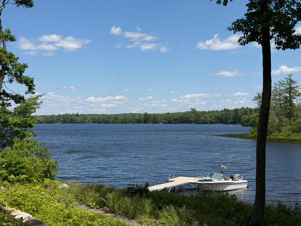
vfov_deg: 30.3
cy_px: 113
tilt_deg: -0.4
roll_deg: +1.1
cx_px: 150
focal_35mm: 48
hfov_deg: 39.7
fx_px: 417
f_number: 1.78
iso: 64
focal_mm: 6.76
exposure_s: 1/6024
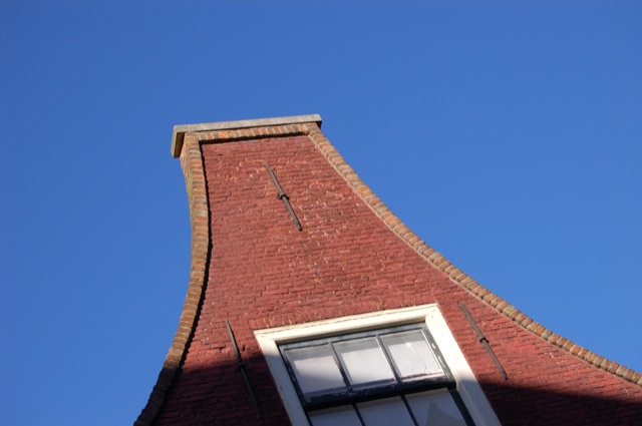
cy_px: 213
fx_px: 1469
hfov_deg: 24.6
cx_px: 321
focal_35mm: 82
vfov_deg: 16.5
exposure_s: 1/250
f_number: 8
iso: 200
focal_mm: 55
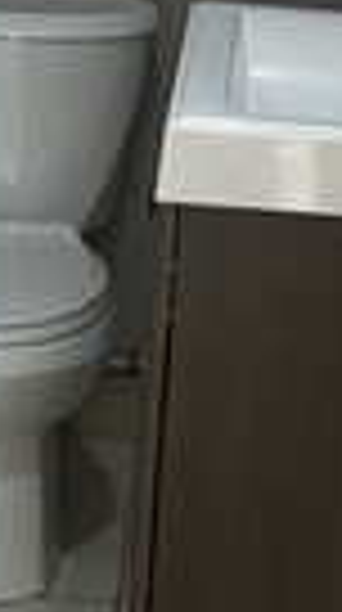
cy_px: 148
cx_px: 225
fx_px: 2592
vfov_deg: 13.4
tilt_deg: -13.7
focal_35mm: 160
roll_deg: -4.6
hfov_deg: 7.5
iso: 320
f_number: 1.6
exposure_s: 1/60
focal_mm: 5.96
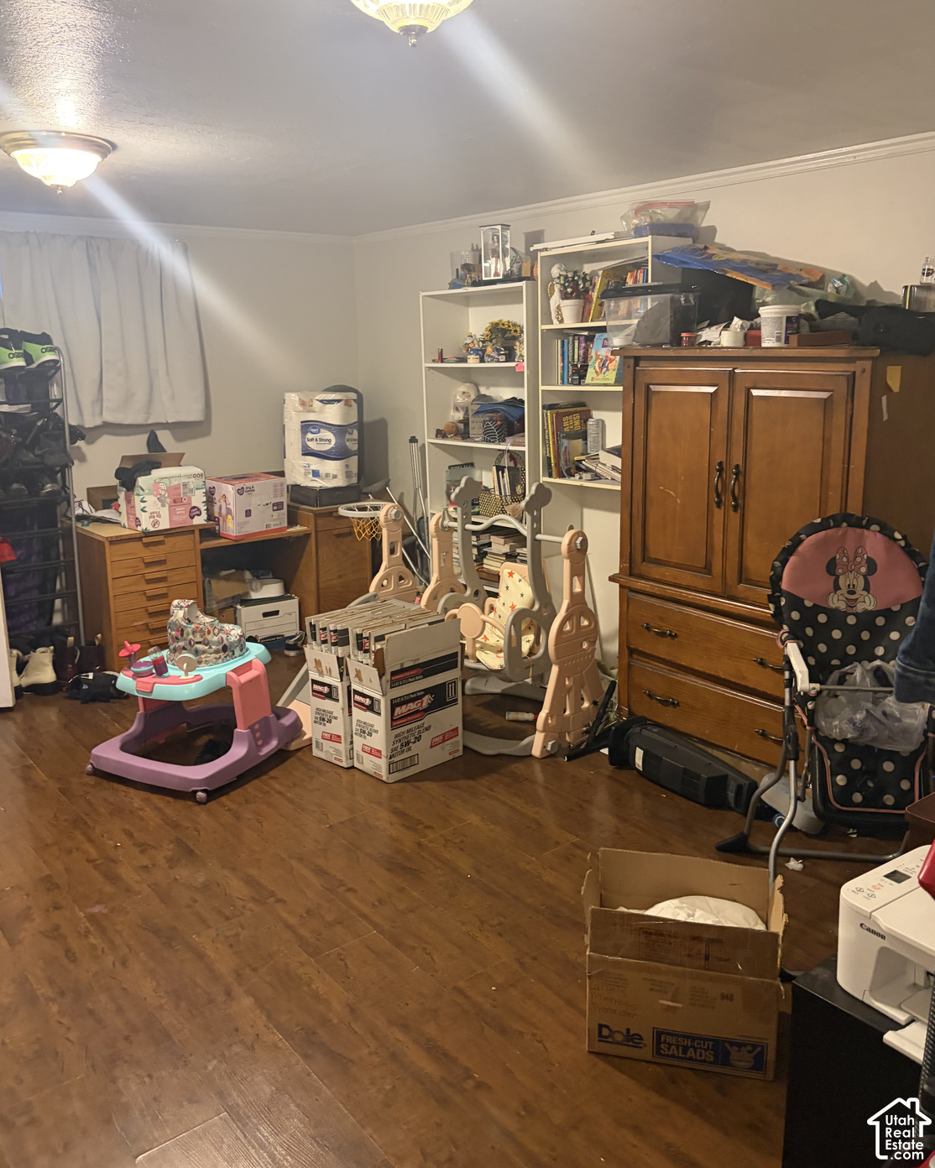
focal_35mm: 28
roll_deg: -0.2
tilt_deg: -9.5
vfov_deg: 62.1
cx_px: 462
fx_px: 968
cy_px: 534
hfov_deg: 51.5
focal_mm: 5.96
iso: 400
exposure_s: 1/40
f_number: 1.6
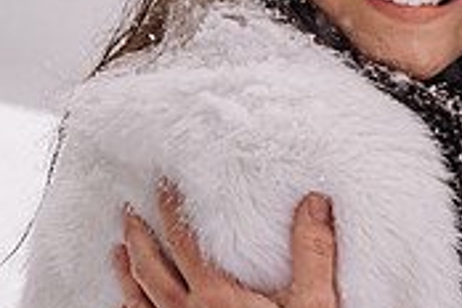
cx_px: 510
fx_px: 1501
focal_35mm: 117
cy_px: 179
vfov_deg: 11.7
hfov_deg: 16.9
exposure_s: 1/250
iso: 1250
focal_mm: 35
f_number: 5
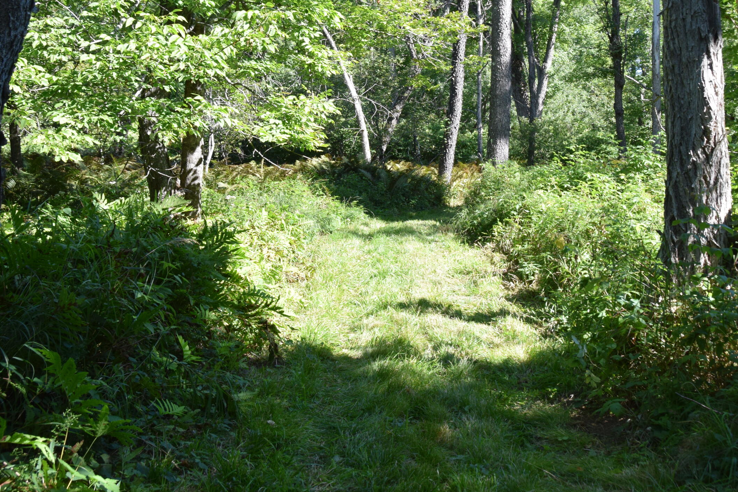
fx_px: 963
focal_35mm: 47
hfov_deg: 41.8
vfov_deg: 28.5
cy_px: 165
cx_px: 430
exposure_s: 1/250
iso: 400
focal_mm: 22
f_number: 8
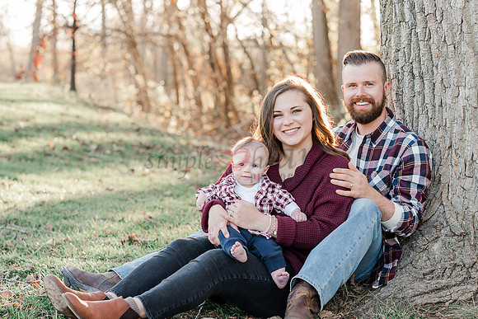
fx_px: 1129
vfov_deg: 16.1
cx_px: 239
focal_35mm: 85
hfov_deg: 23.9
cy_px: 160
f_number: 4
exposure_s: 1/160
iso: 320
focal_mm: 85
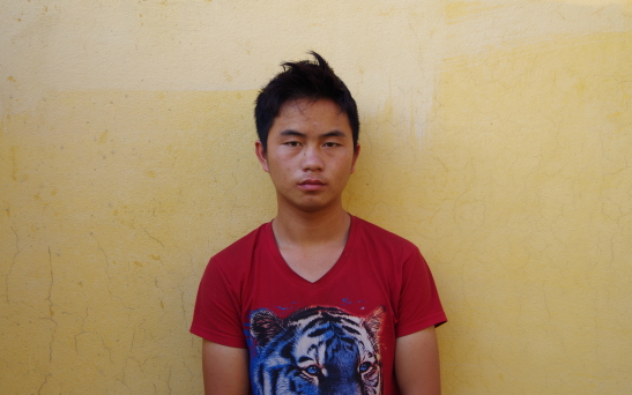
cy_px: 196
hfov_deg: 42.6
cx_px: 317
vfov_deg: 27.4
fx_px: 810
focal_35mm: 47
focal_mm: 31
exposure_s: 1/60
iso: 100
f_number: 4.5
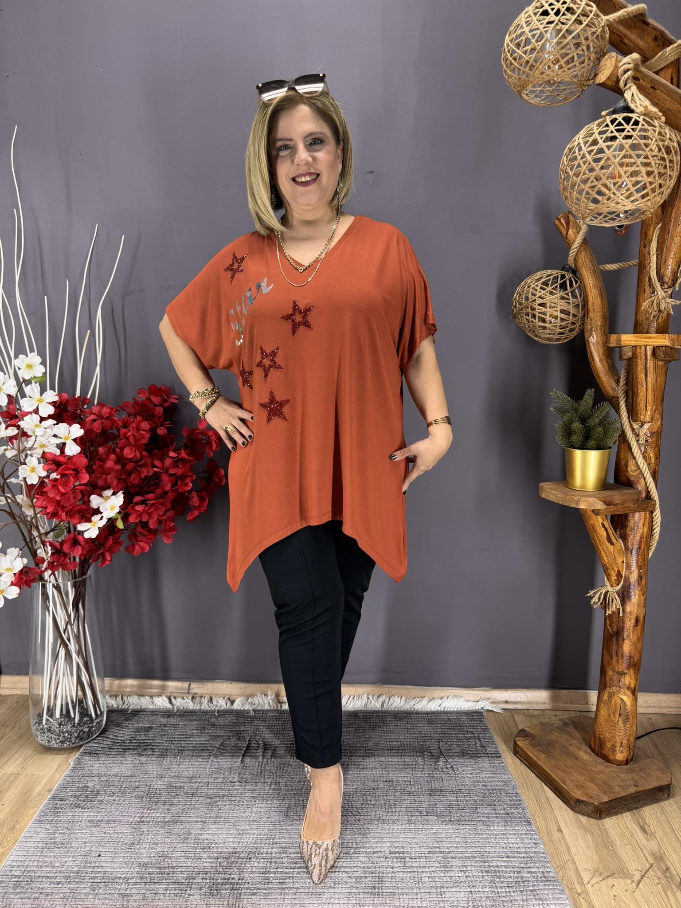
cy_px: 454
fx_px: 630
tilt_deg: -8.5
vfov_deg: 71.6
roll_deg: -1.0
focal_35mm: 24
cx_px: 340
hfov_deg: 56.8
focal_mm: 6.76
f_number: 1.78
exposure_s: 1/121
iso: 64
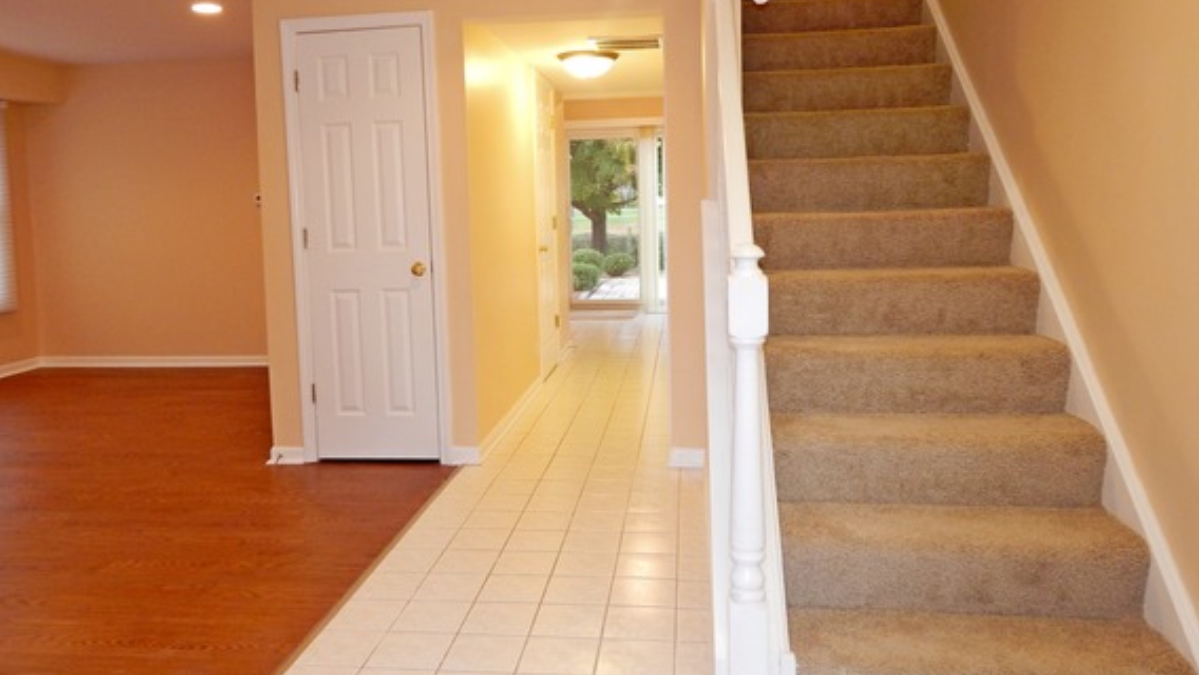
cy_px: 266
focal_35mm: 27
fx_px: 859
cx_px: 574
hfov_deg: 69.8
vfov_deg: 42.7
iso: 180
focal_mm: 4
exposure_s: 1/30
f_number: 3
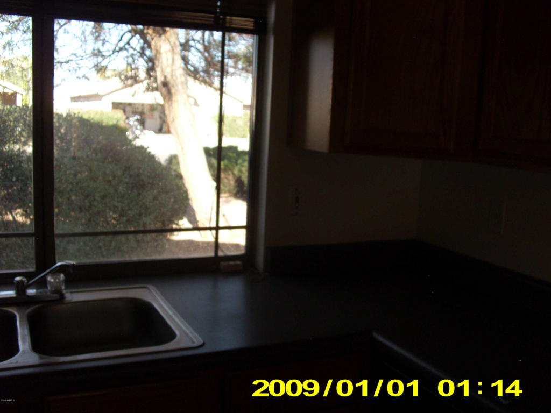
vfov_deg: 37.7
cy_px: 206
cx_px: 276
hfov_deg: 49.0
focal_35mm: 38
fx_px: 605
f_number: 3.1
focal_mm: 6.3
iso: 125
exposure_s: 1/193
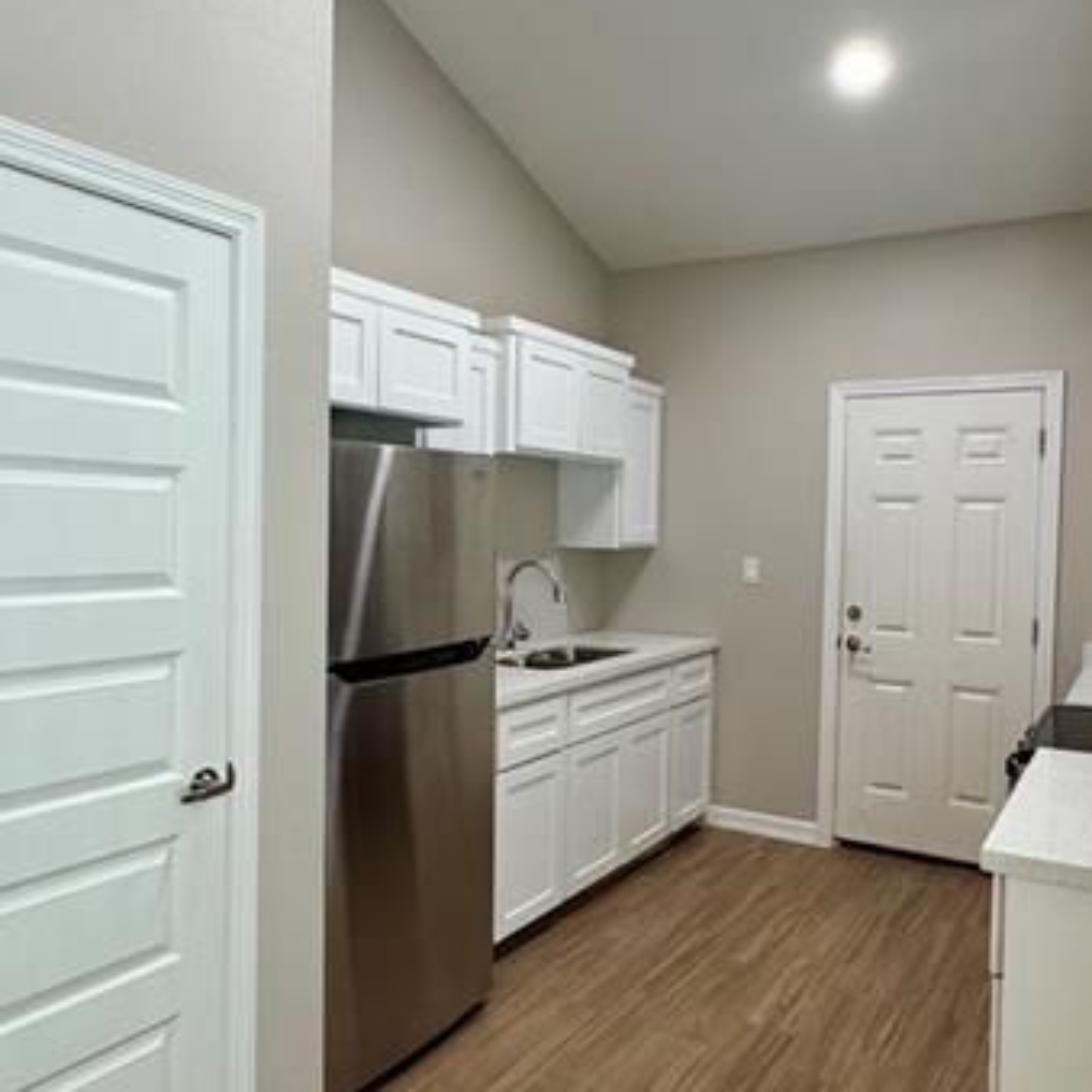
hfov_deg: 57.3
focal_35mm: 28
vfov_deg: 57.3
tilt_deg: -1.9
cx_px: 567
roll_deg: -0.6
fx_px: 999
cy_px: 551
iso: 320
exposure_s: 1/120
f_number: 2.2
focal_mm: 2.22
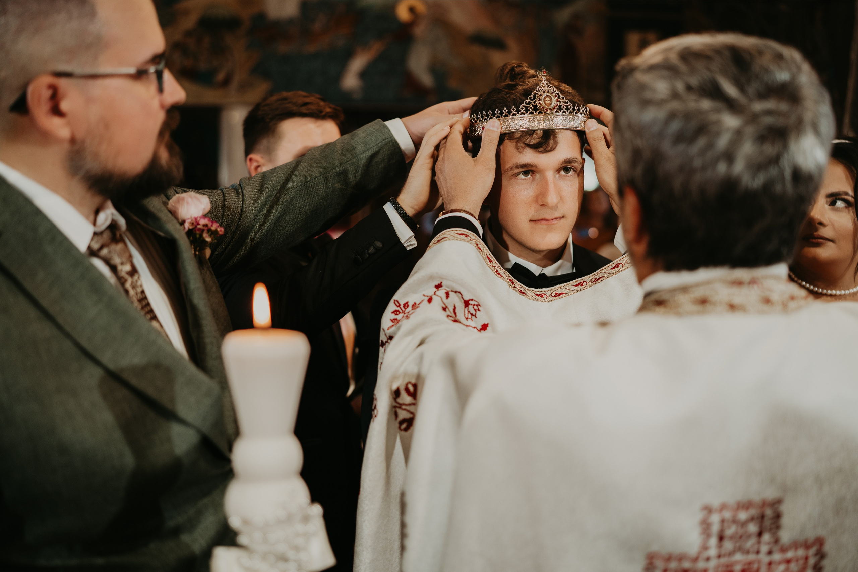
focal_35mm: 35
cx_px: 429
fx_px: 834
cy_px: 286
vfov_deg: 37.9
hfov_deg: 54.4
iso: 640
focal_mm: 35
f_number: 1.6
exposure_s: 1/400
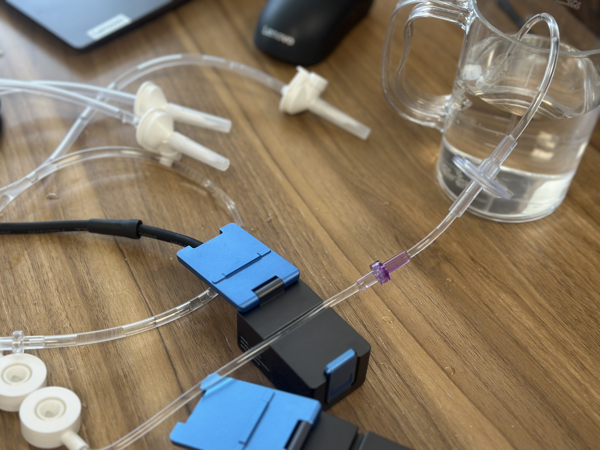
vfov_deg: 30.3
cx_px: 300
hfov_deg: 39.7
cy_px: 225
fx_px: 832
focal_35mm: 48
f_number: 1.78
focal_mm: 6.86
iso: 100
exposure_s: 1/121
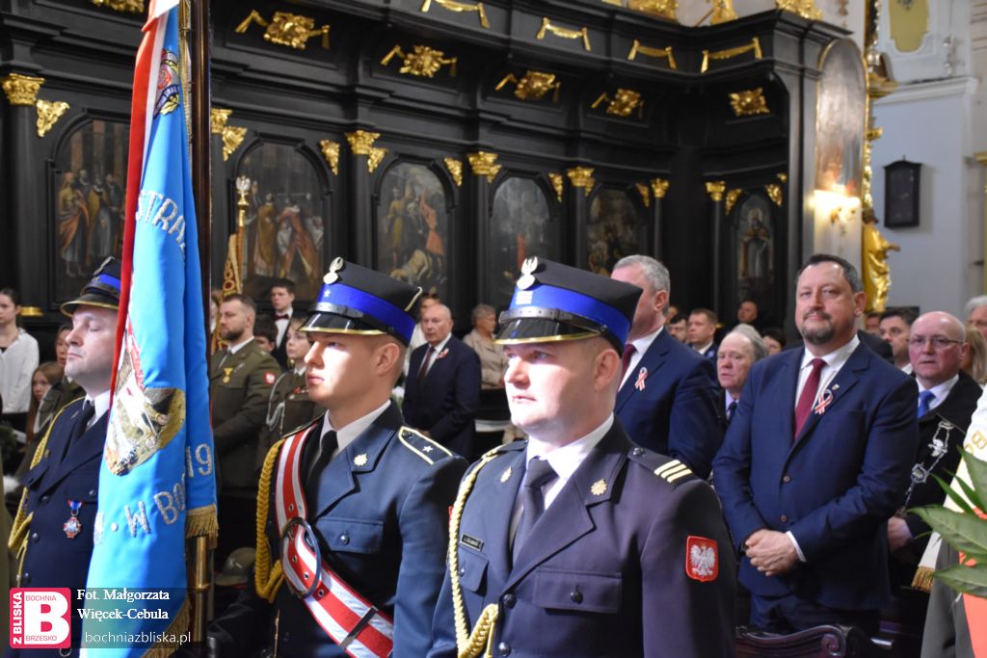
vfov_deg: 26.5
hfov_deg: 38.9
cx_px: 494
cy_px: 329
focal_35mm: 51
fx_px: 1398
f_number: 4.2
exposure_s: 1/60
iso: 2800
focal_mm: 34
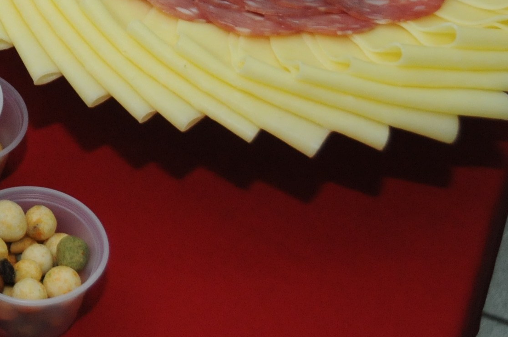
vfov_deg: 11.2
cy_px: -27
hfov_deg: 15.9
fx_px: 1705
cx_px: -186
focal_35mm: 121
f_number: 4
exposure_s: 1/160
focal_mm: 28
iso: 1250
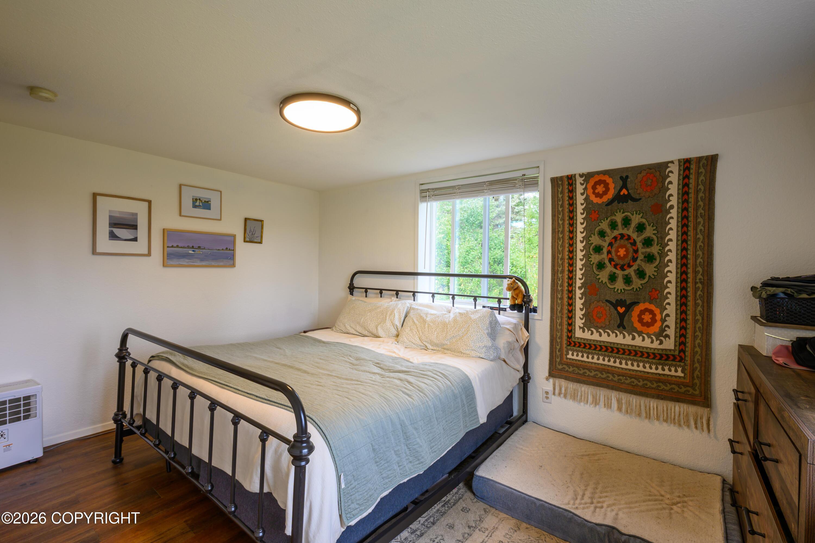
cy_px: 272
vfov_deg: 73.7
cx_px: 408
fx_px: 362
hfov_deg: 96.7
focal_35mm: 16
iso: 100
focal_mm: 16
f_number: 11
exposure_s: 1/3
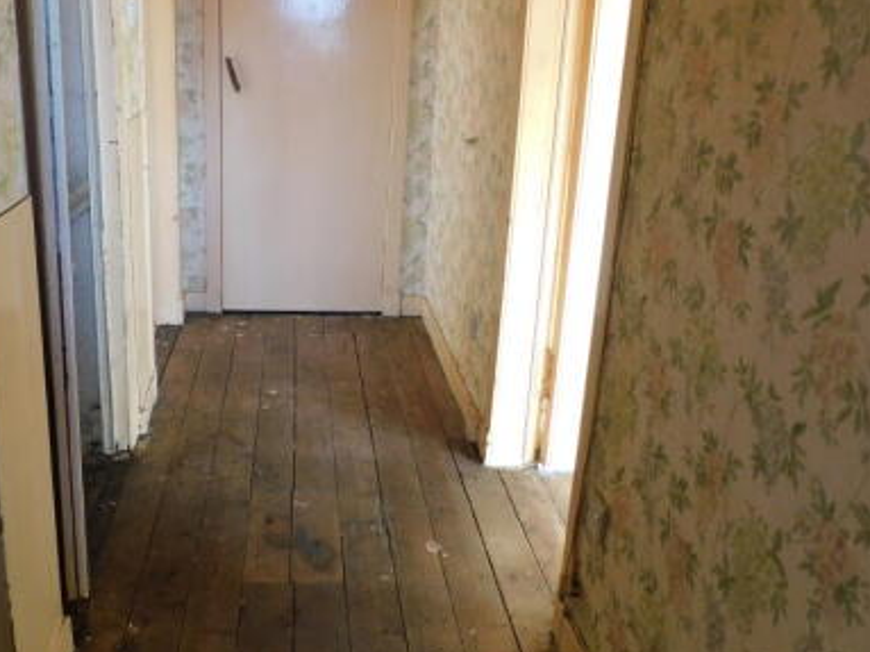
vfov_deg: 40.6
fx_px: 879
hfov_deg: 51.9
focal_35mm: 35
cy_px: 287
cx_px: 306
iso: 200
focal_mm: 4
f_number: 3
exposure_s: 1/30
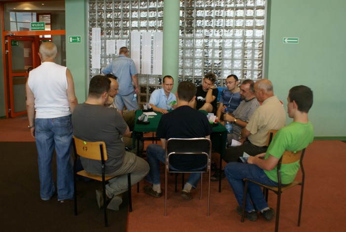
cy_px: 116
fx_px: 346
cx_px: 173
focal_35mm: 36
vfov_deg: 36.9
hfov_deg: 53.1
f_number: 5.6
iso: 400
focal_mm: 24
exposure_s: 1/80
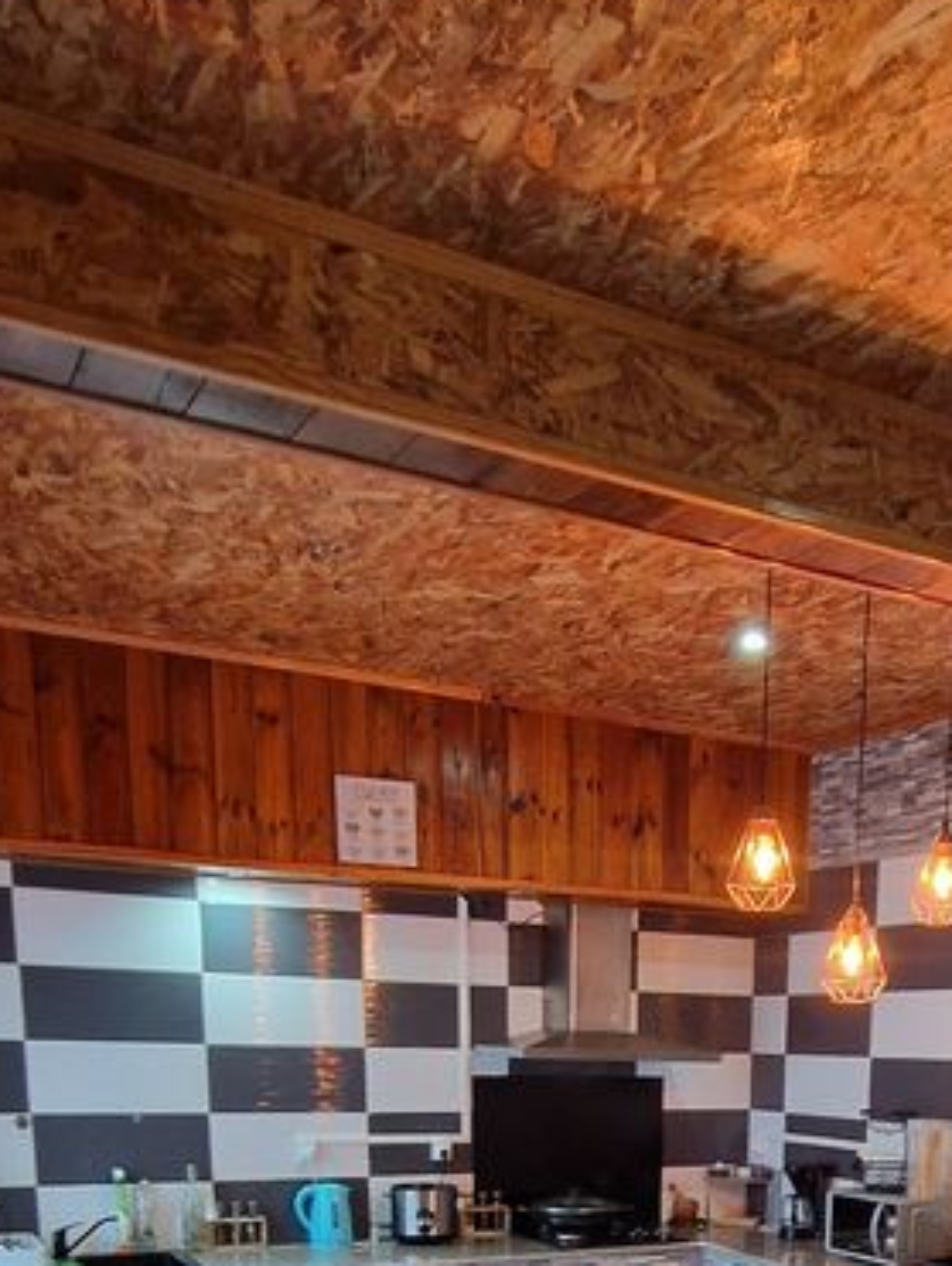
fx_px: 1281
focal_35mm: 35
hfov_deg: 39.7
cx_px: 713
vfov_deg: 43.3
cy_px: 1327
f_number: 2.2
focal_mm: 2.2
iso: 500
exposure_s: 1/33
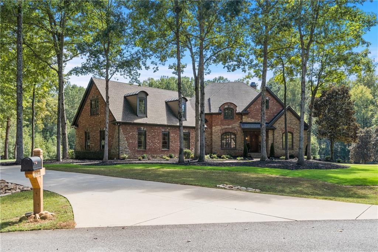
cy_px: 126
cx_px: 189
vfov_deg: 44.9
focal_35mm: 29
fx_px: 304
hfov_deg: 63.7
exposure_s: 1/1250
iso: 1250
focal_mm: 29
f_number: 6.3
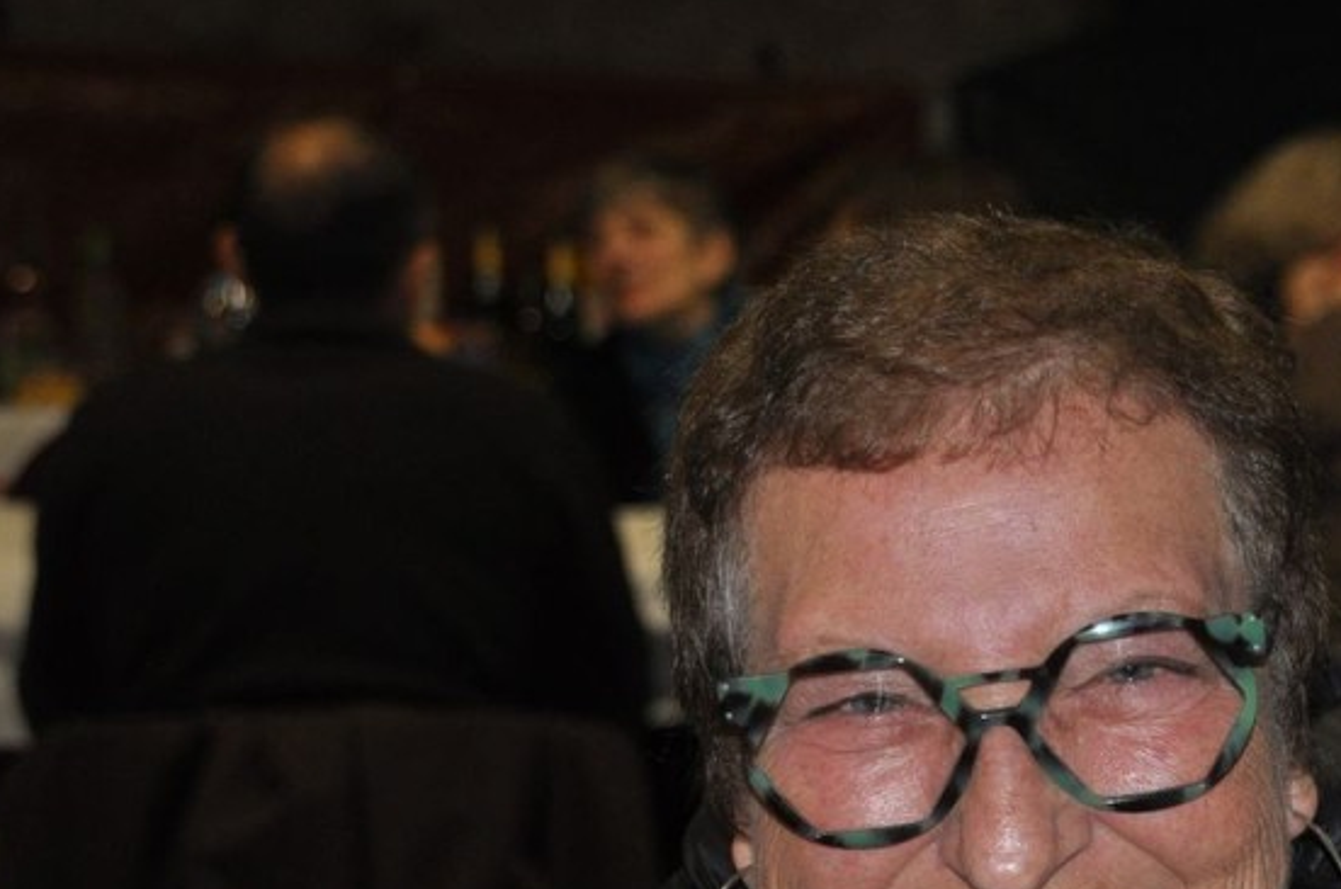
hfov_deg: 12.2
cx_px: 1176
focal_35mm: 167
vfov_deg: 8.2
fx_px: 6210
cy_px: 658
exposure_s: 1/60
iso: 800
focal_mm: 60
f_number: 5
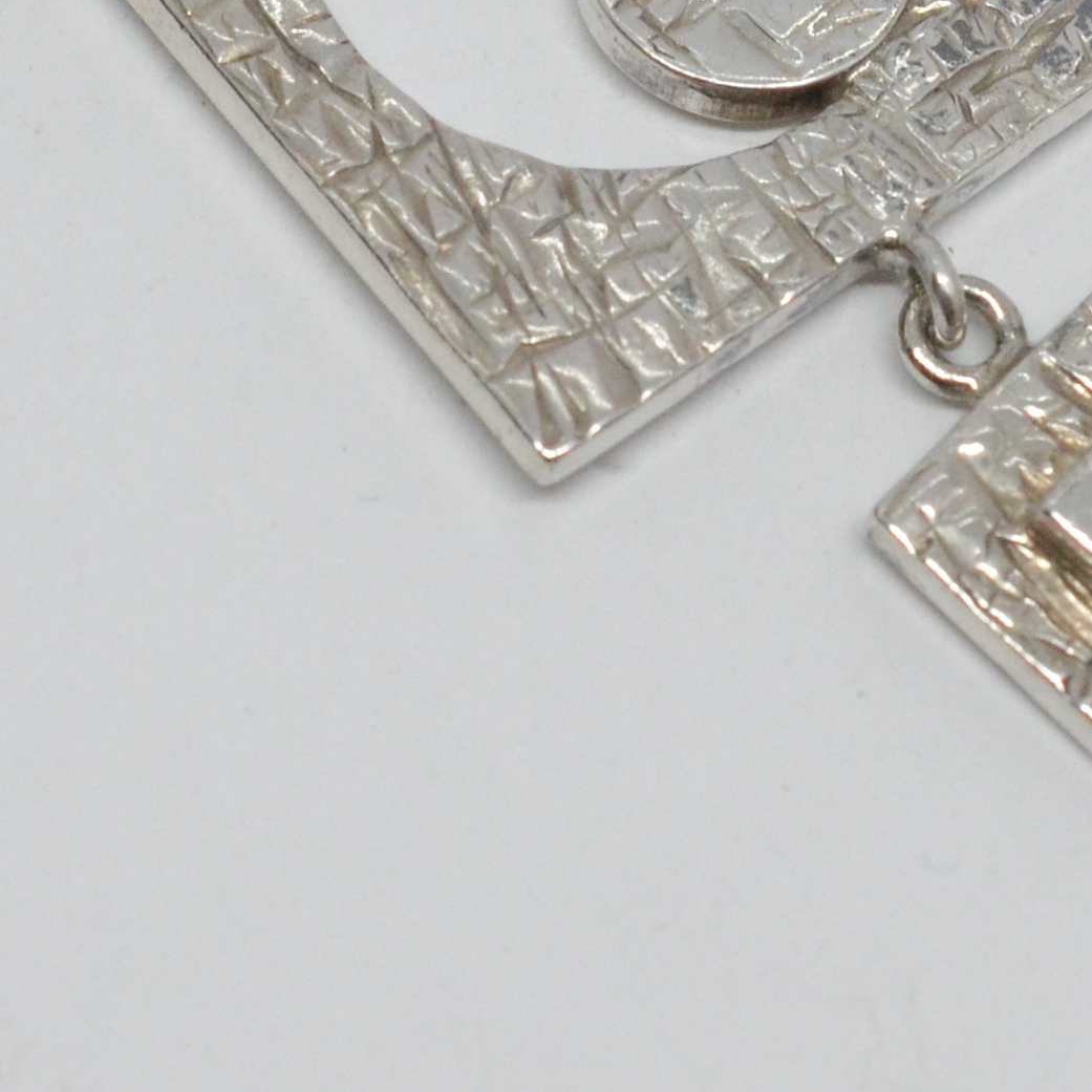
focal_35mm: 241
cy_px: -475
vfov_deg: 7.2
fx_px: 8601
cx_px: 655
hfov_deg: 7.3
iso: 2000
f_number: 9
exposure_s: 1/320
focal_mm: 40
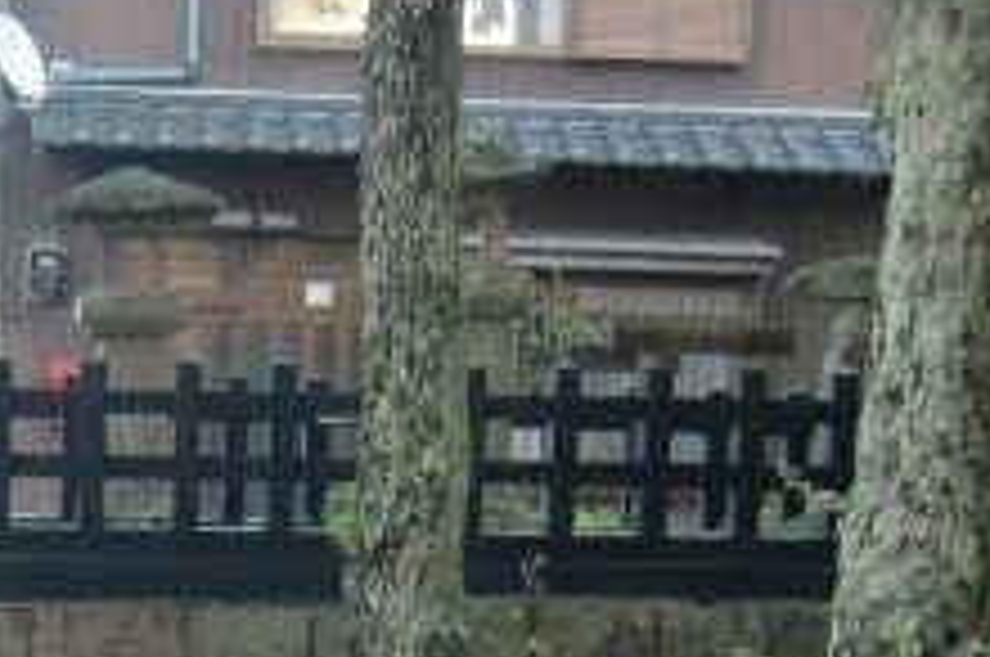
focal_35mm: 103
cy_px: 801
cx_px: -40
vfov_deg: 12.9
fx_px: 2828
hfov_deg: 19.2
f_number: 3.6
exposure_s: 1/60
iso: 100
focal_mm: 6.1
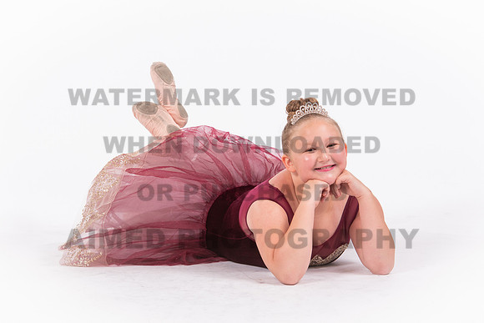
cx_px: 240
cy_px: 163
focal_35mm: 180
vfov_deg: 7.7
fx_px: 2414
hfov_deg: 11.4
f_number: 11
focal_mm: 155
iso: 400
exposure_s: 1/160
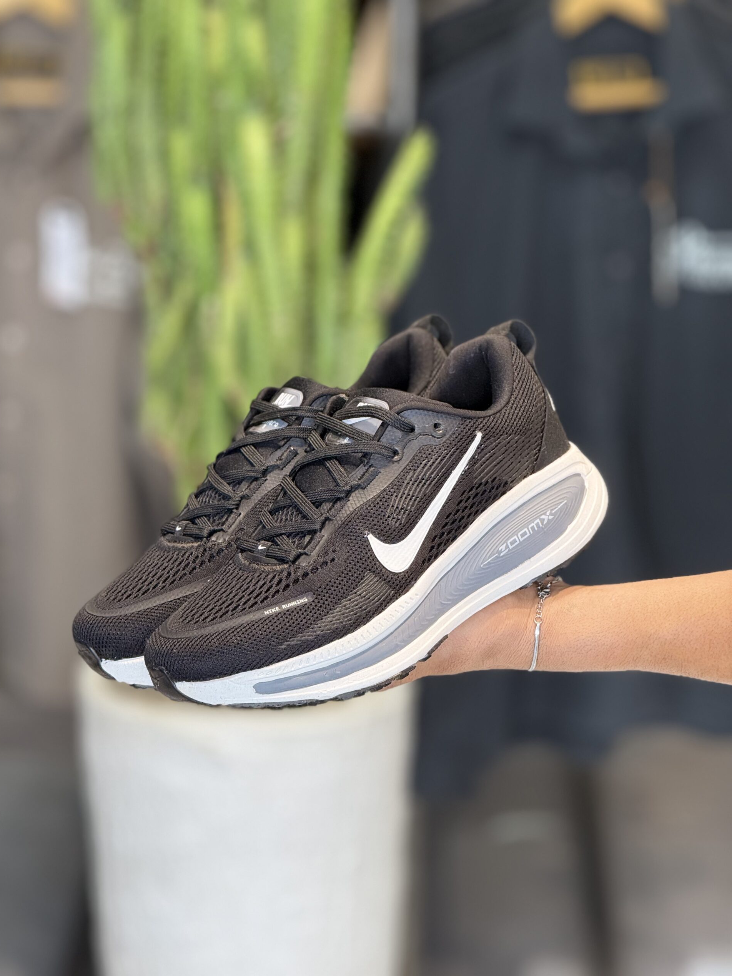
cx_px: 364
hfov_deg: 12.2
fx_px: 3412
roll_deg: +0.3
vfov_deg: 16.3
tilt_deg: -13.9
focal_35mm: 121
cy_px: 485
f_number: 2.8
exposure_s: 1/100
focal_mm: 15.66
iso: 125
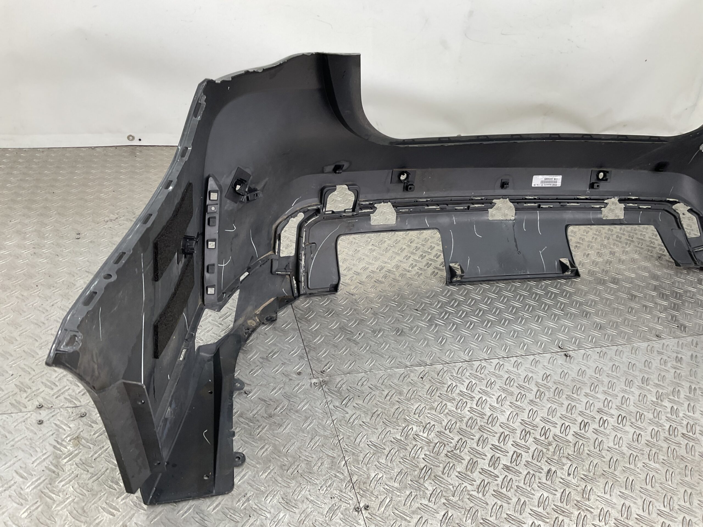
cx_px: 352
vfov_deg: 48.2
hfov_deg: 61.7
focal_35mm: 29
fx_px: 589
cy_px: 264
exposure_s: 1/120
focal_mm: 3
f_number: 1.8
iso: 32
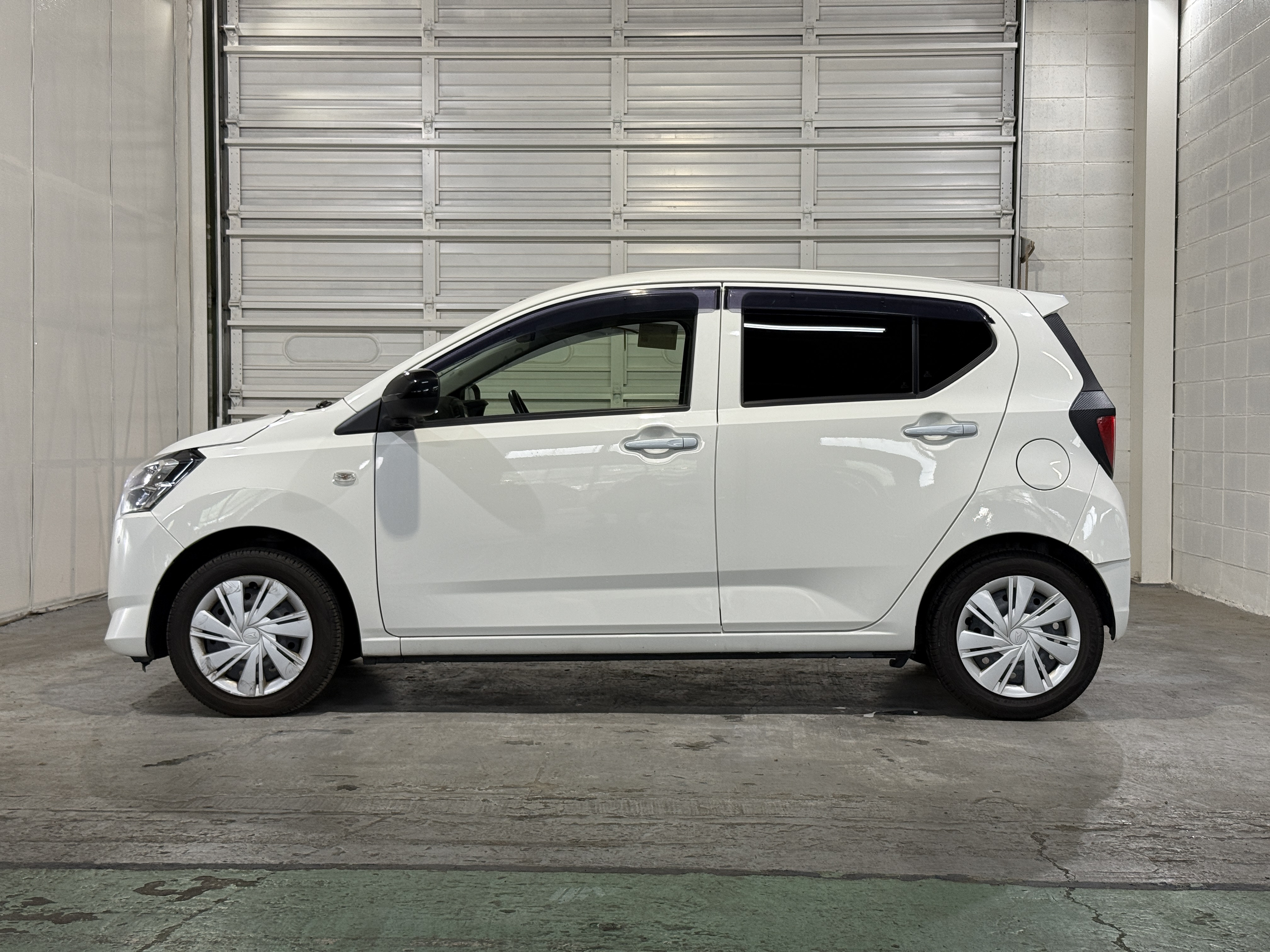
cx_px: 635
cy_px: 476
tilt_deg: -1.0
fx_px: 1761
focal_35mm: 48
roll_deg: -0.5
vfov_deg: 30.3
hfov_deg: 39.7
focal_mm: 6.76
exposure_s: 1/60
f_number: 1.78
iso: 50
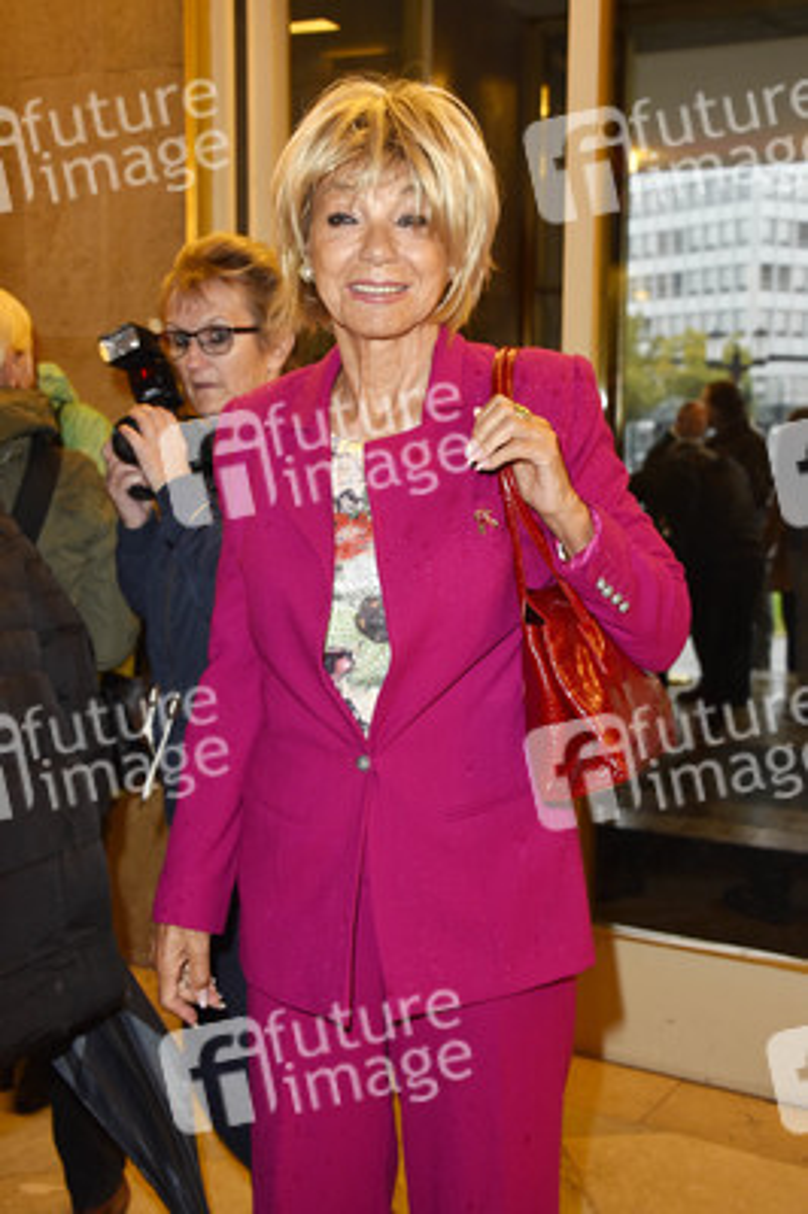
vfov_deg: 43.6
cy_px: 607
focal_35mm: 45
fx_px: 1518
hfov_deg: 29.8
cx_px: 404
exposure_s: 1/60
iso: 640
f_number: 5.6
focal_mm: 45
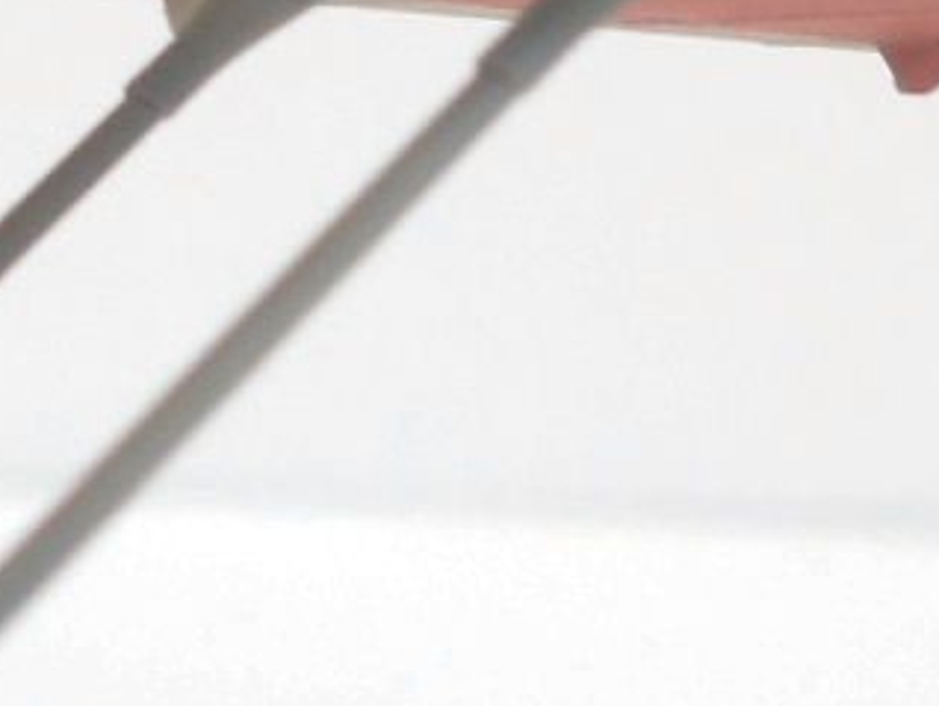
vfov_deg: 8.7
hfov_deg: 10.7
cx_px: 1775
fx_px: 4642
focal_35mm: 171
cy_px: 245
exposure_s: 1/30
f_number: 4.2
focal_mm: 6
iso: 80
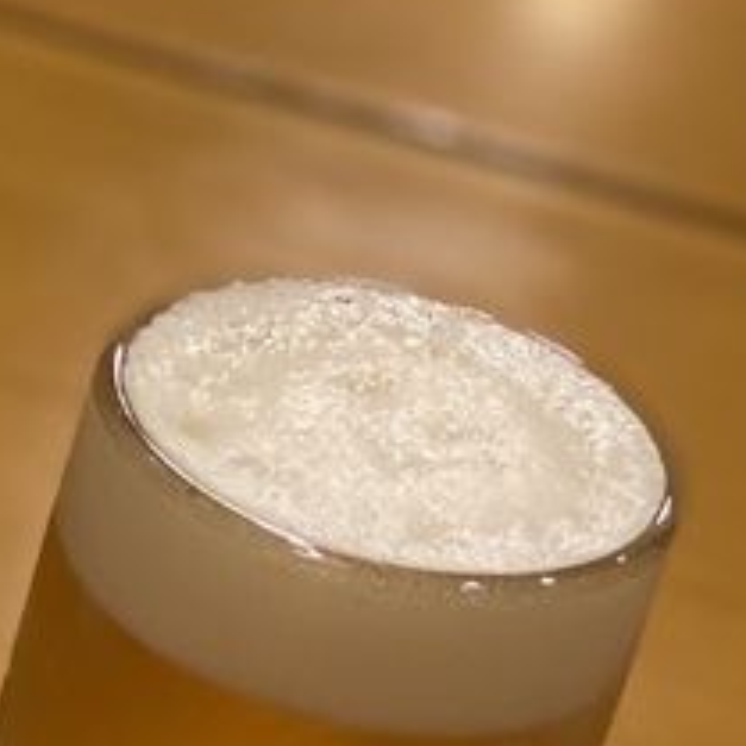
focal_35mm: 179
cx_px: -612
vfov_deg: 9.5
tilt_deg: -38.8
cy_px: 1044
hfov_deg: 9.3
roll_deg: -8.7
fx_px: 4364
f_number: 2
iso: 125
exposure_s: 1/40
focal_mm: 6
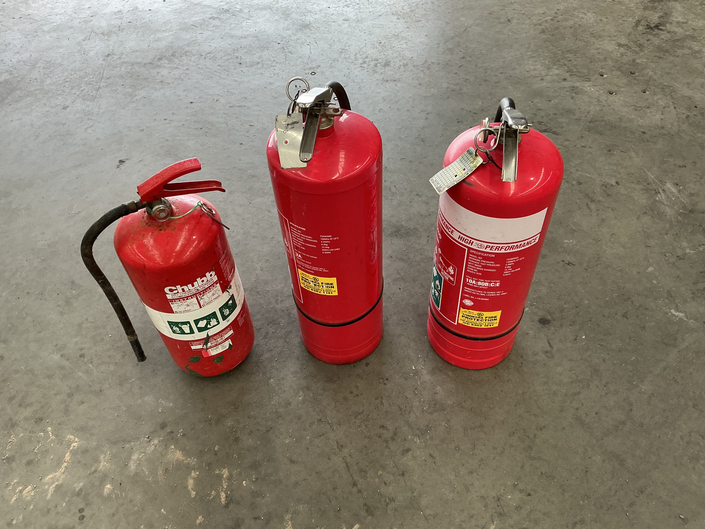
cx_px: 352
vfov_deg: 48.2
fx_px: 591
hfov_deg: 61.7
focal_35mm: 29
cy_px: 264
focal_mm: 3
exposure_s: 1/120
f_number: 1.8
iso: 64
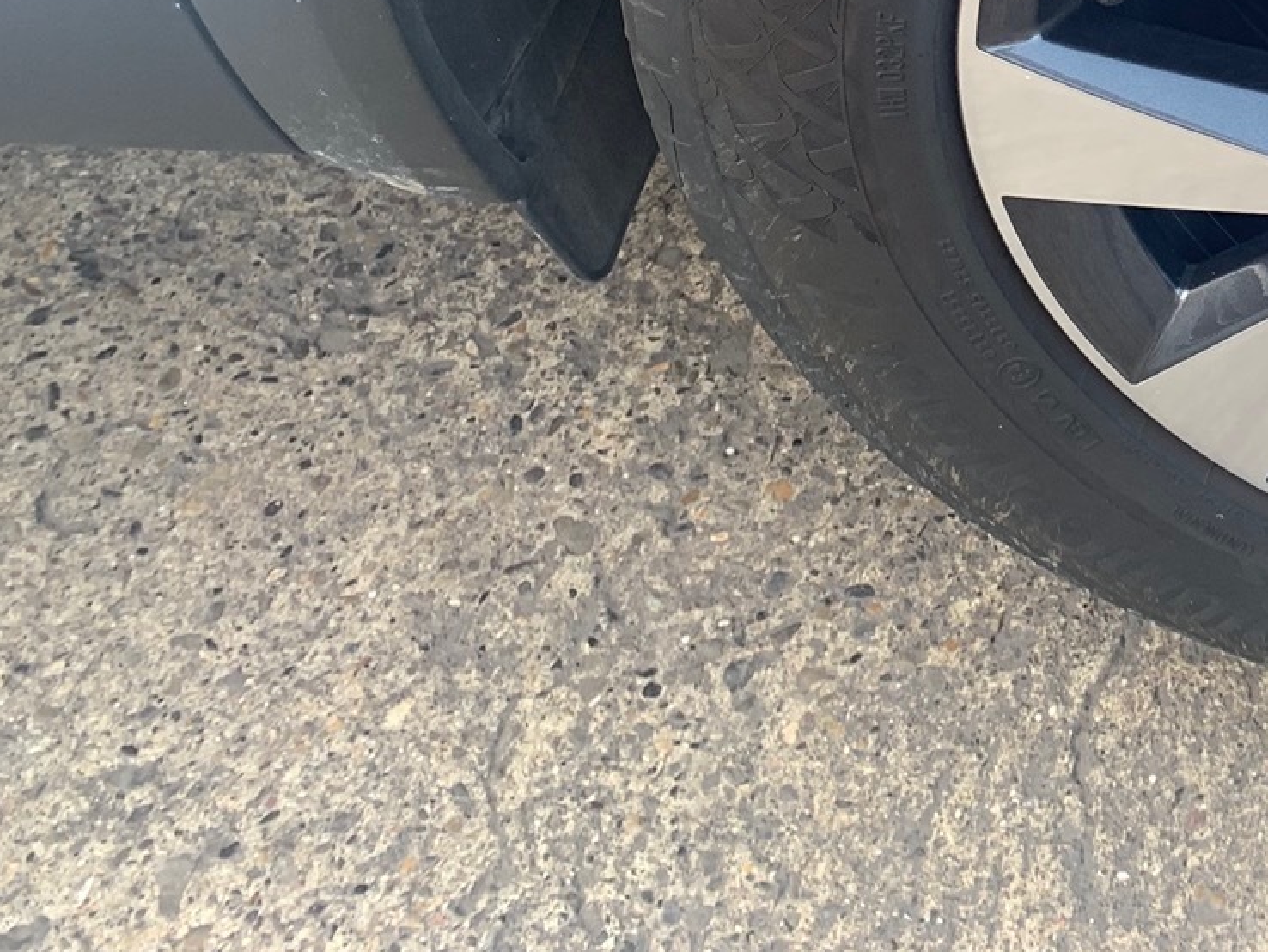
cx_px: 1643
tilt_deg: -40.0
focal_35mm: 71
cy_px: -294
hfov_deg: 24.1
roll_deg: +1.5
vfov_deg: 19.1
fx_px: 2602
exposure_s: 1/122
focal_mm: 4.25
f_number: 1.8
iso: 32
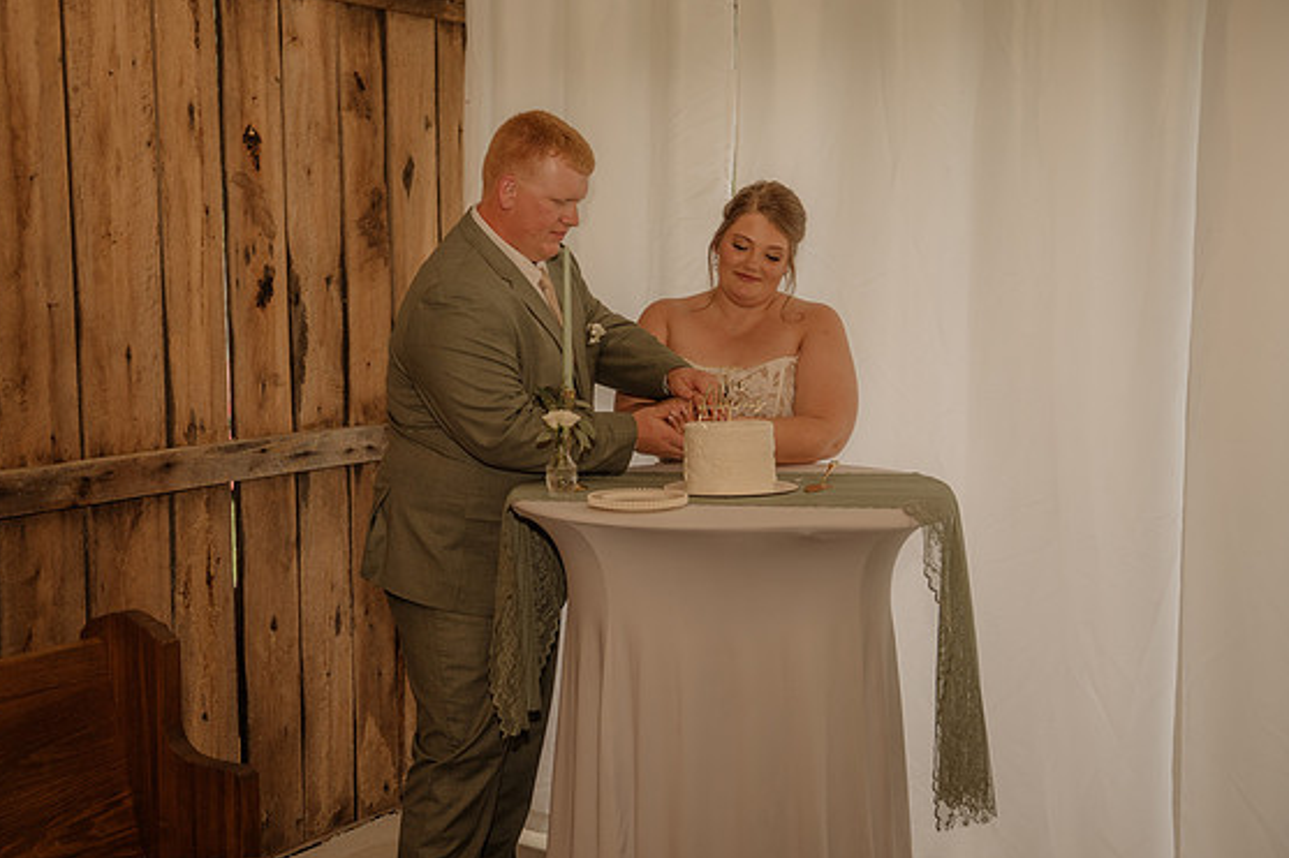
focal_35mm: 48
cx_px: 589
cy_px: 398
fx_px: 1718
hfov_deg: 41.1
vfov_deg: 28.0
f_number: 3.2
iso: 500
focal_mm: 42
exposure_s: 1/200
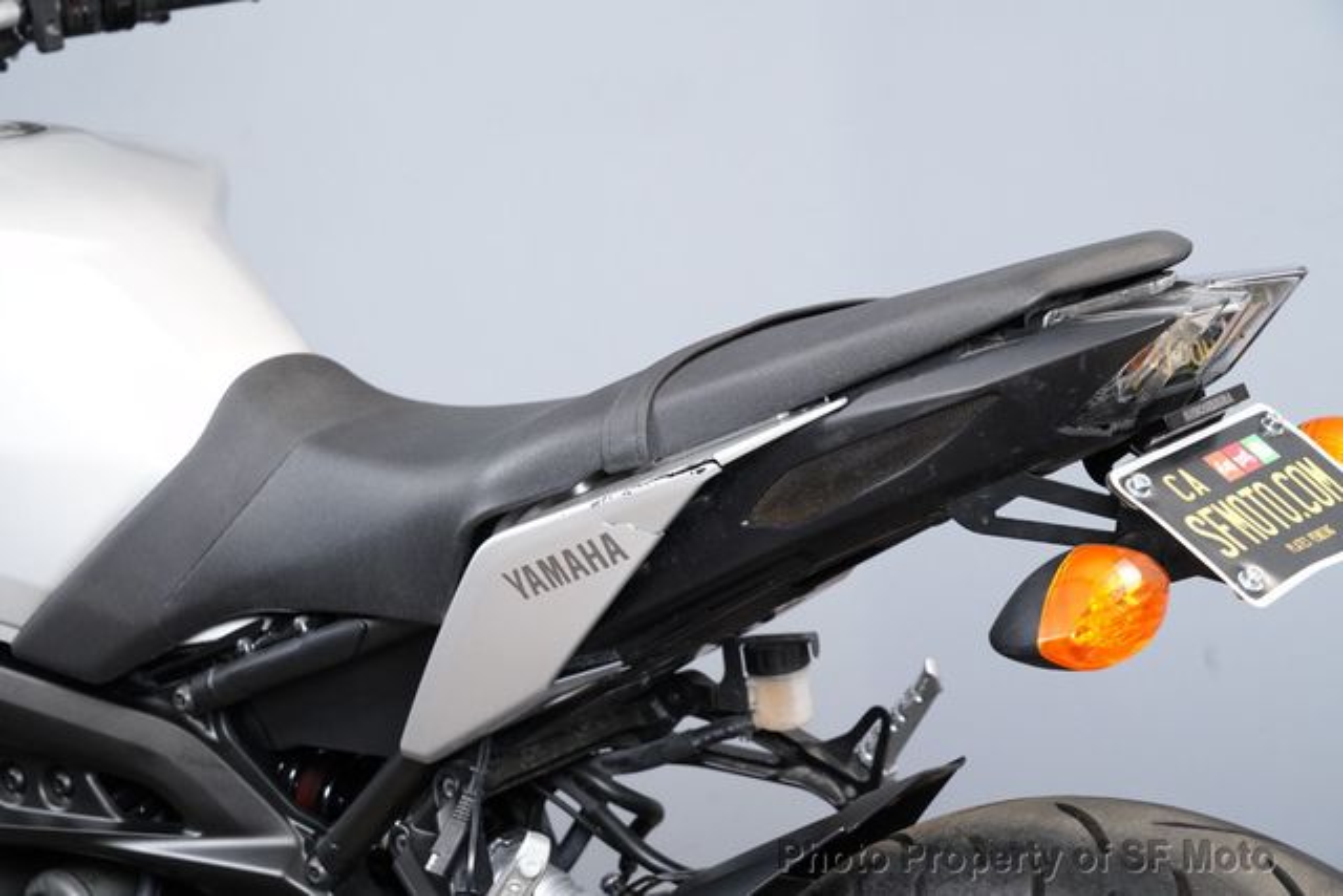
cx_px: 672
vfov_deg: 16.7
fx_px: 3060
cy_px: 448
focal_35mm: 82
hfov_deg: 24.8
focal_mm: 82
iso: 5000
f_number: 9
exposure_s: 1/80
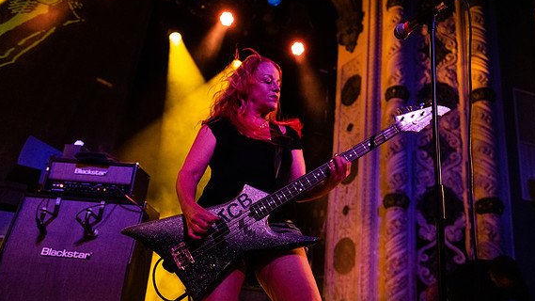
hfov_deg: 62.6
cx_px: 269
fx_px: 440
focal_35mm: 31
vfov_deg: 37.7
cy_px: 175
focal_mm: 29
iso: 3200
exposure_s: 1/125
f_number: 3.2
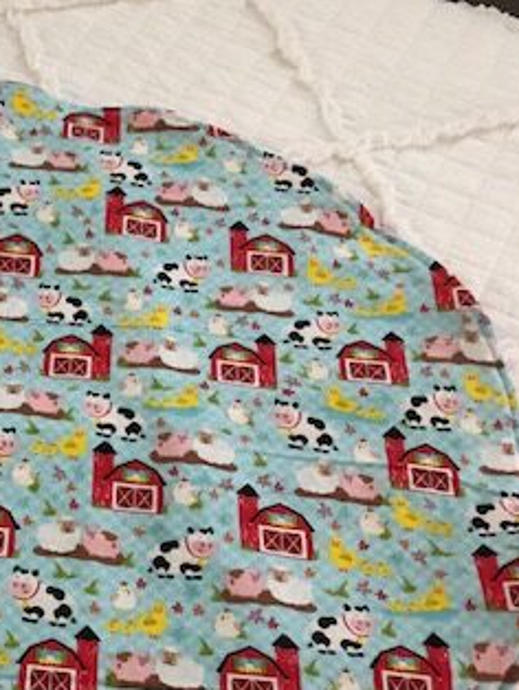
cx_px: 22
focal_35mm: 57
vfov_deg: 33.1
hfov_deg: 24.7
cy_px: 523
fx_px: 1138
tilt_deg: -56.8
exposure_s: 1/15
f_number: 1.8
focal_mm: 3.99
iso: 80
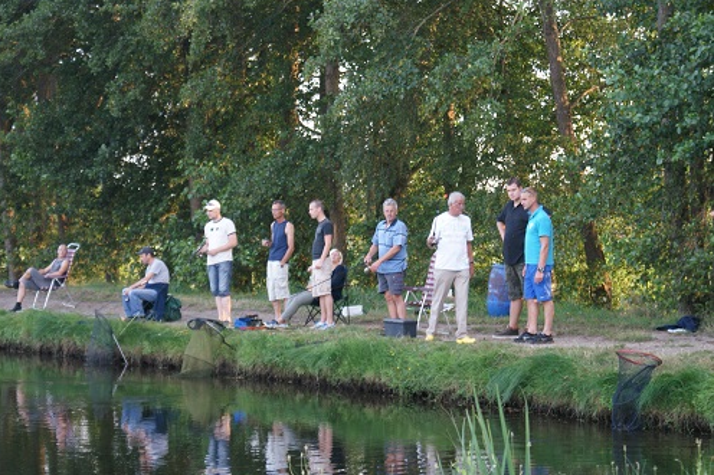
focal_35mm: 106
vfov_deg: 12.9
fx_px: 2101
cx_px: 356
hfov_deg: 19.3
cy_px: 239
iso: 400
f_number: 5.6
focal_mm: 70
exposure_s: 1/80
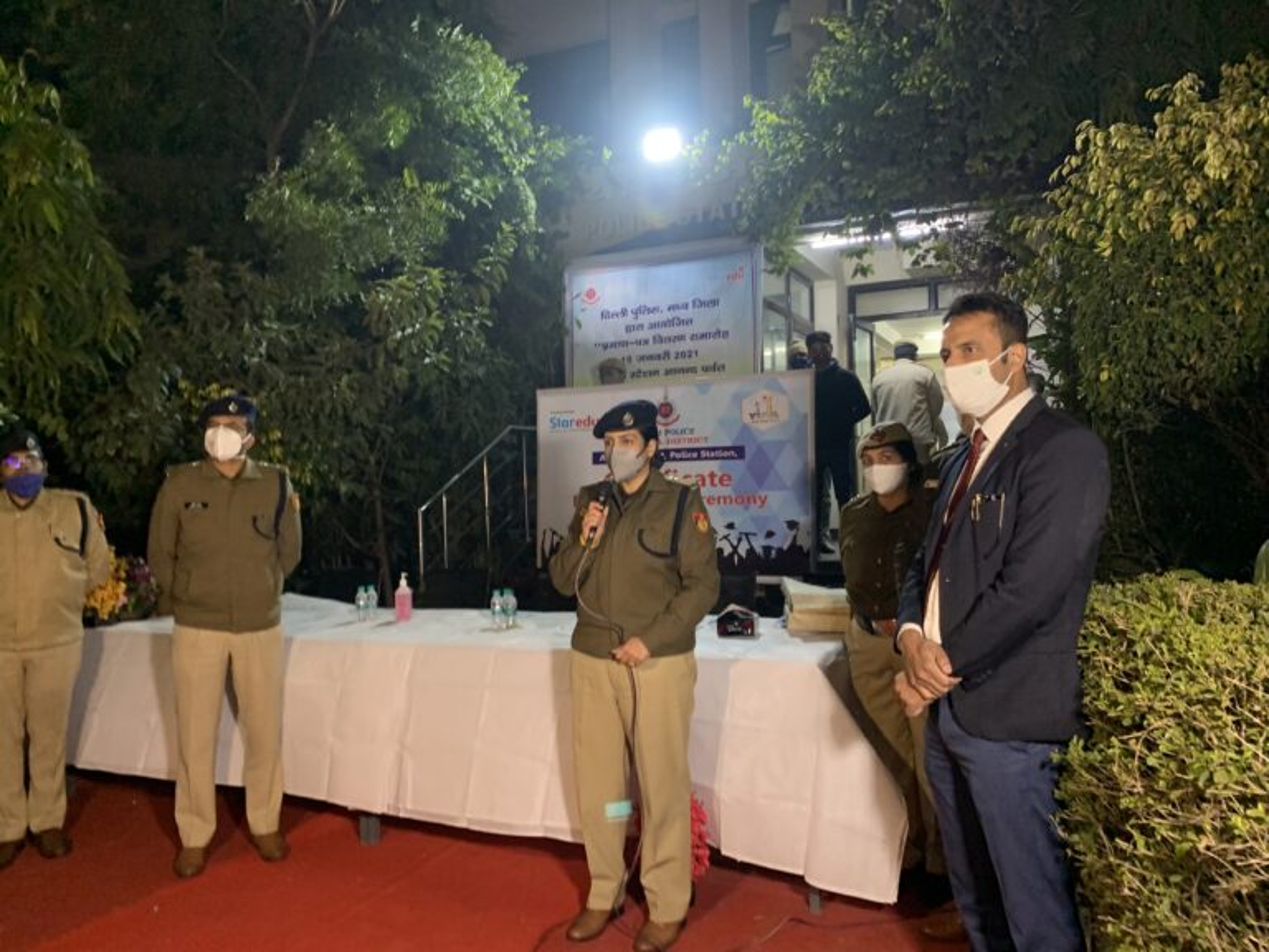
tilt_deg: -0.9
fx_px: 953
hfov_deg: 67.3
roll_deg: -1.4
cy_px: 476
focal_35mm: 26
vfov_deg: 53.1
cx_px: 634
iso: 200
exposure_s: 1/50
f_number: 1.8
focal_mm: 4.25
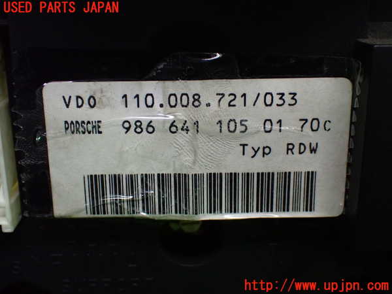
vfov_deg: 32.9
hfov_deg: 42.9
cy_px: 147
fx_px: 498
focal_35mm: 44
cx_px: 196
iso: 800
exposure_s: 1/160
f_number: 2.9
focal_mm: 7.84
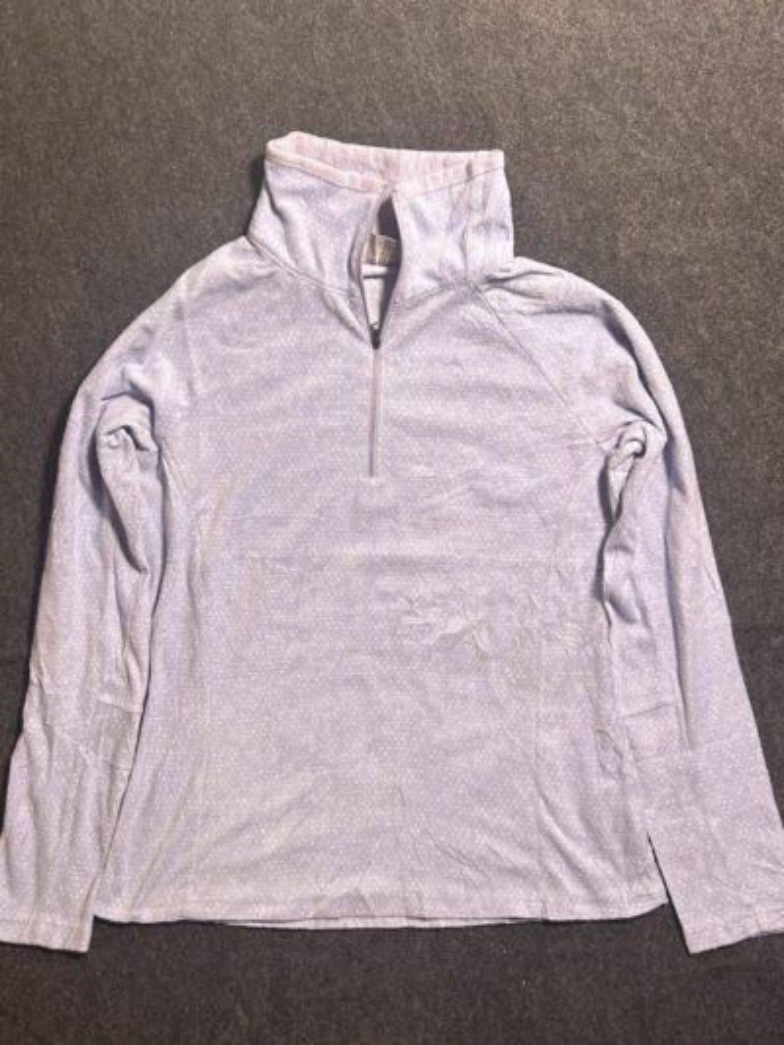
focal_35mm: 26
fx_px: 785
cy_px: 522
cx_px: 392
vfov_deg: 67.3
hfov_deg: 53.1
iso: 125
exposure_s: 1/73
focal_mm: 5.7
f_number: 1.5
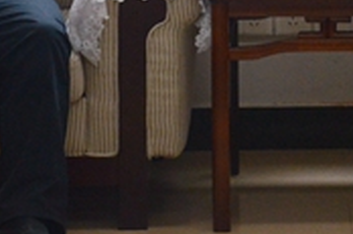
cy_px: -164
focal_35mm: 253
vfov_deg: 5.3
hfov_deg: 8.1
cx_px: 333
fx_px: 2473
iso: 1000
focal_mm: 45
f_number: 7.1
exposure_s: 1/200
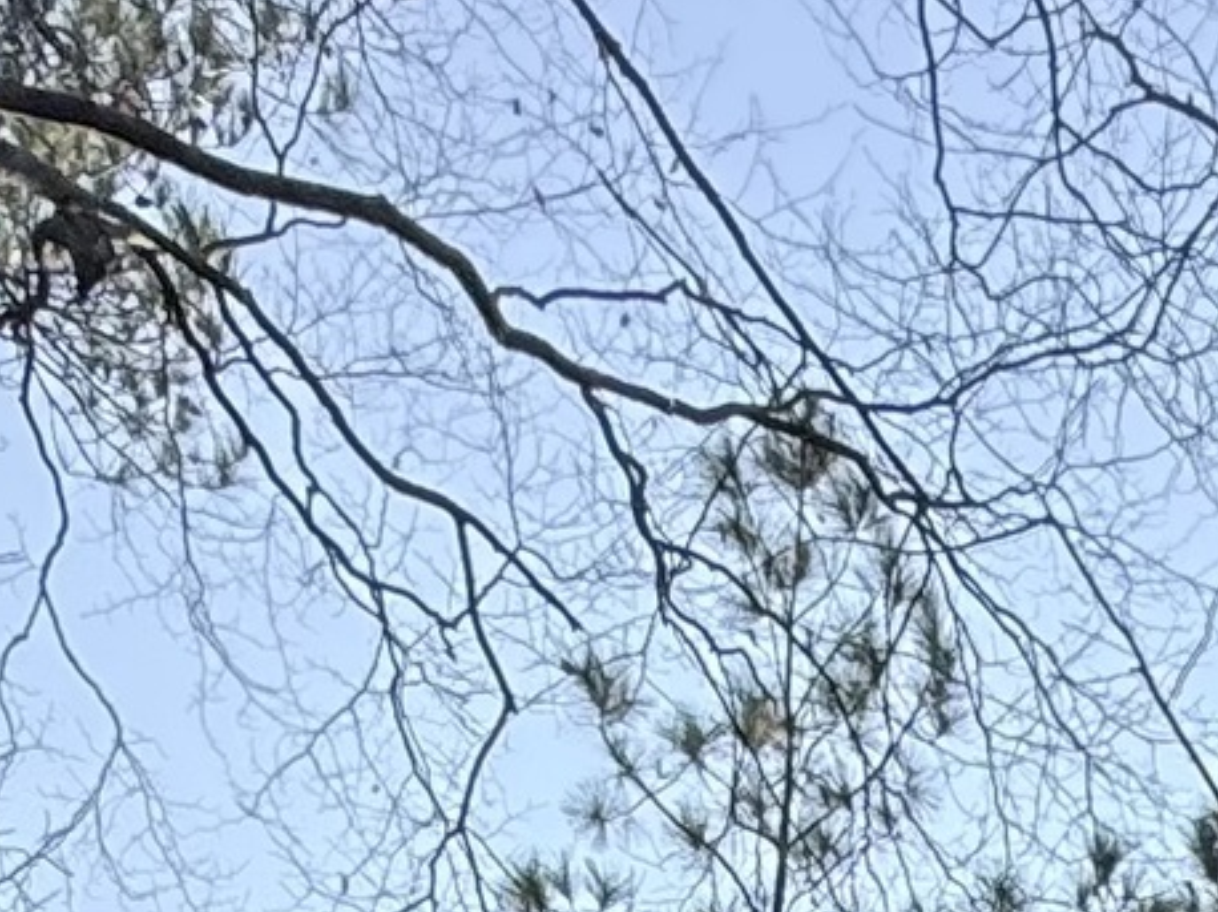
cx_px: 1495
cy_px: 2789
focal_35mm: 94
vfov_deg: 10.6
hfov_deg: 19.5
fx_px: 3306
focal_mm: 2.22
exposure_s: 1/1145
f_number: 2.2
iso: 50
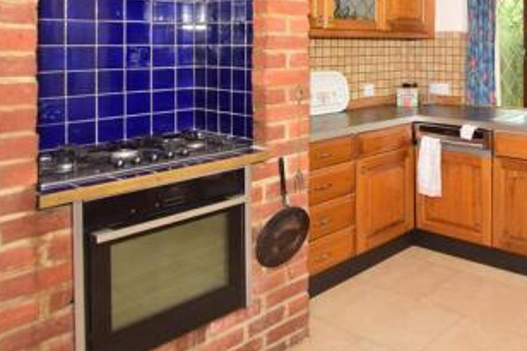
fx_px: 468
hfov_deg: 49.5
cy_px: 33
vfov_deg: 38.2
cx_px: 510
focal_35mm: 32
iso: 500
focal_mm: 10
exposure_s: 1/60
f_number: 5.6
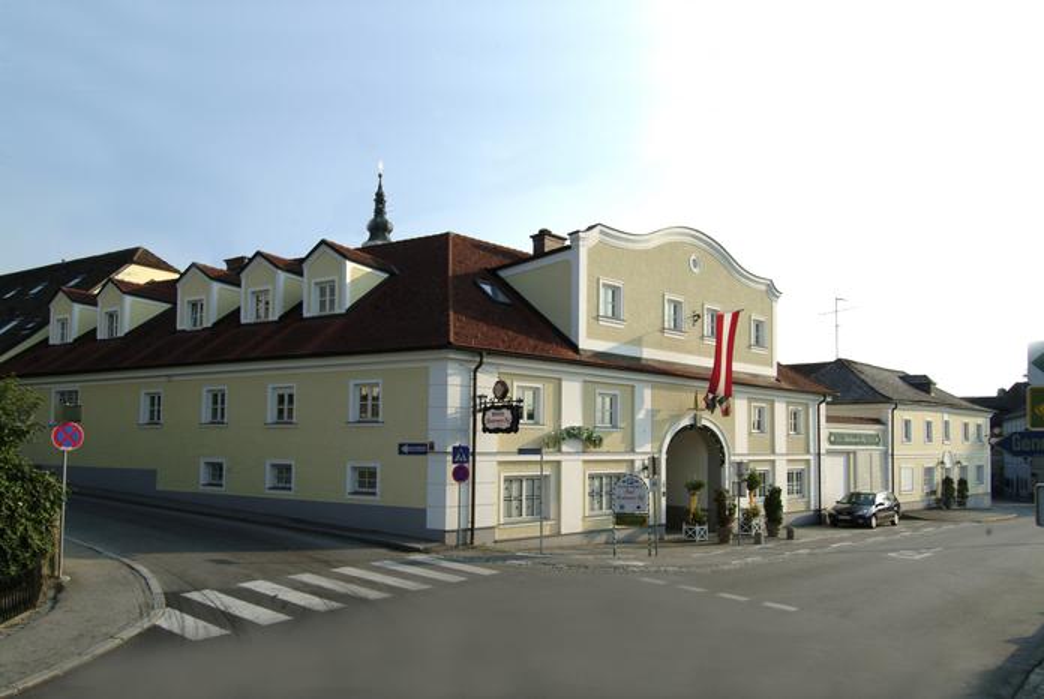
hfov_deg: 77.2
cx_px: 522
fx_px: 653
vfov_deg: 56.3
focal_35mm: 22
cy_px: 350
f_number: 8
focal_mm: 15
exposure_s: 1/180
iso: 100
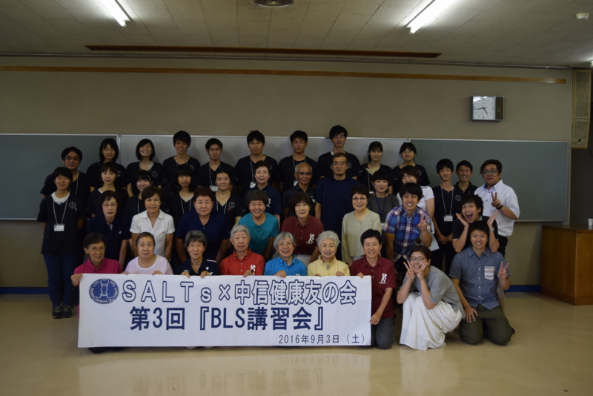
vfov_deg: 40.0
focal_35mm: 33
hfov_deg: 57.2
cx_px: 296
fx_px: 544
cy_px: 198
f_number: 4.5
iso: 400
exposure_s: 1/80
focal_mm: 22
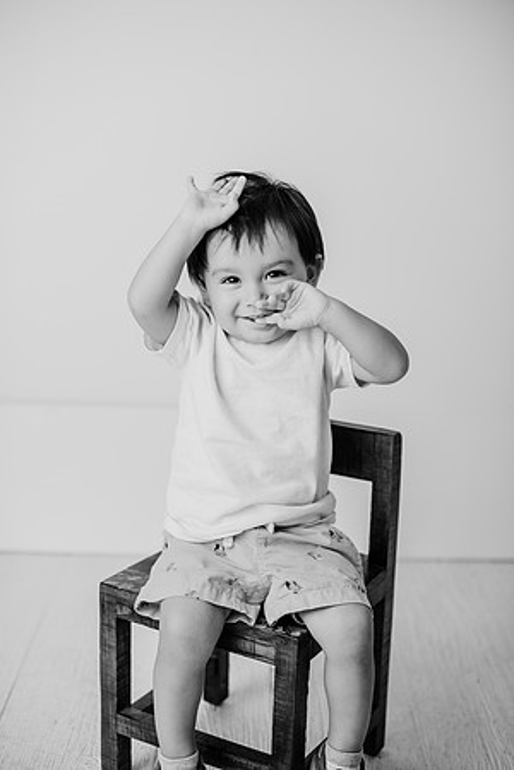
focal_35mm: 50
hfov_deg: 27.0
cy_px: 385
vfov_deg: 39.6
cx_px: 257
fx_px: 1071
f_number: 2.5
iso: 160
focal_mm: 50
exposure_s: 1/160
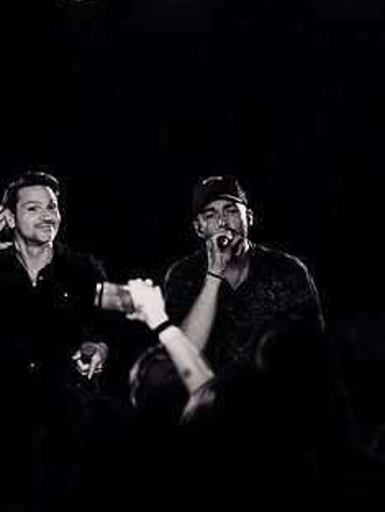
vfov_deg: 6.2
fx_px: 4757
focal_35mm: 321
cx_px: 57
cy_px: 284
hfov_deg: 4.6
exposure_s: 1/500
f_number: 3.5
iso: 1000
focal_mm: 180
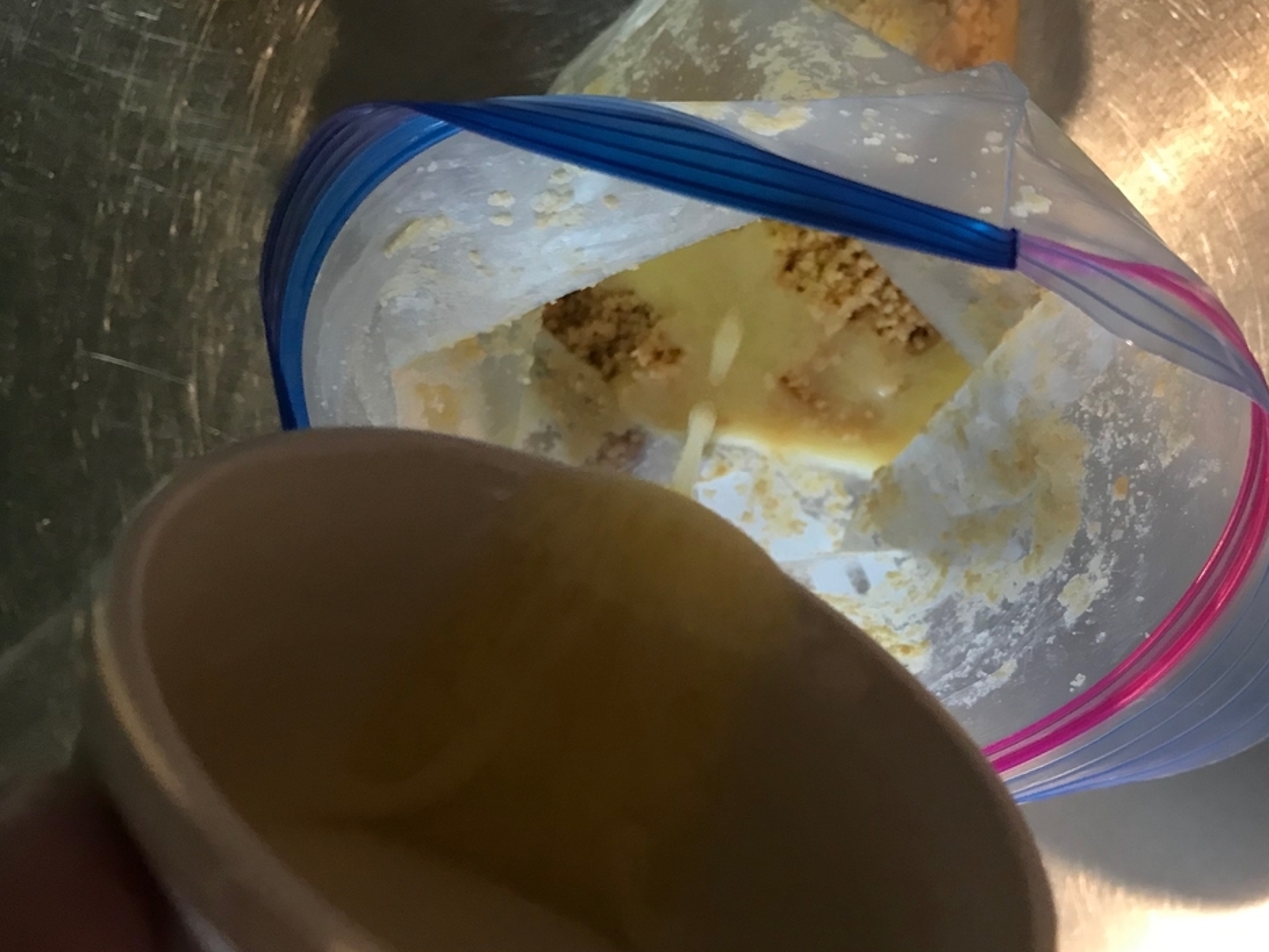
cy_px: 543
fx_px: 1320
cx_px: 762
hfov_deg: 51.0
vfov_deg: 39.6
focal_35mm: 36
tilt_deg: -68.9
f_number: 1.8
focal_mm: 3.99
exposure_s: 1/17
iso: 100
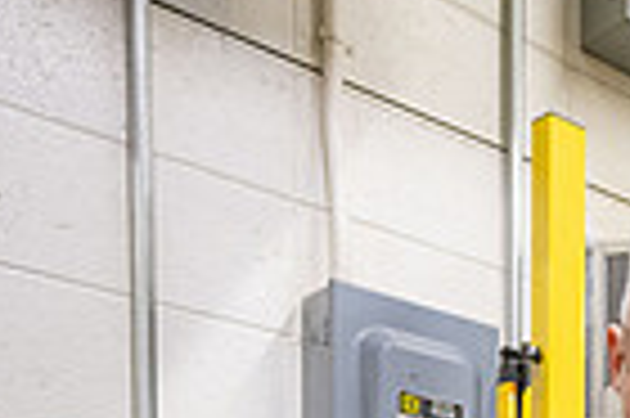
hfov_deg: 21.8
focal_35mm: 58
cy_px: 766
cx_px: 1134
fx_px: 1014
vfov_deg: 18.1
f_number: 4
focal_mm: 14
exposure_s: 1/200
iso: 2000
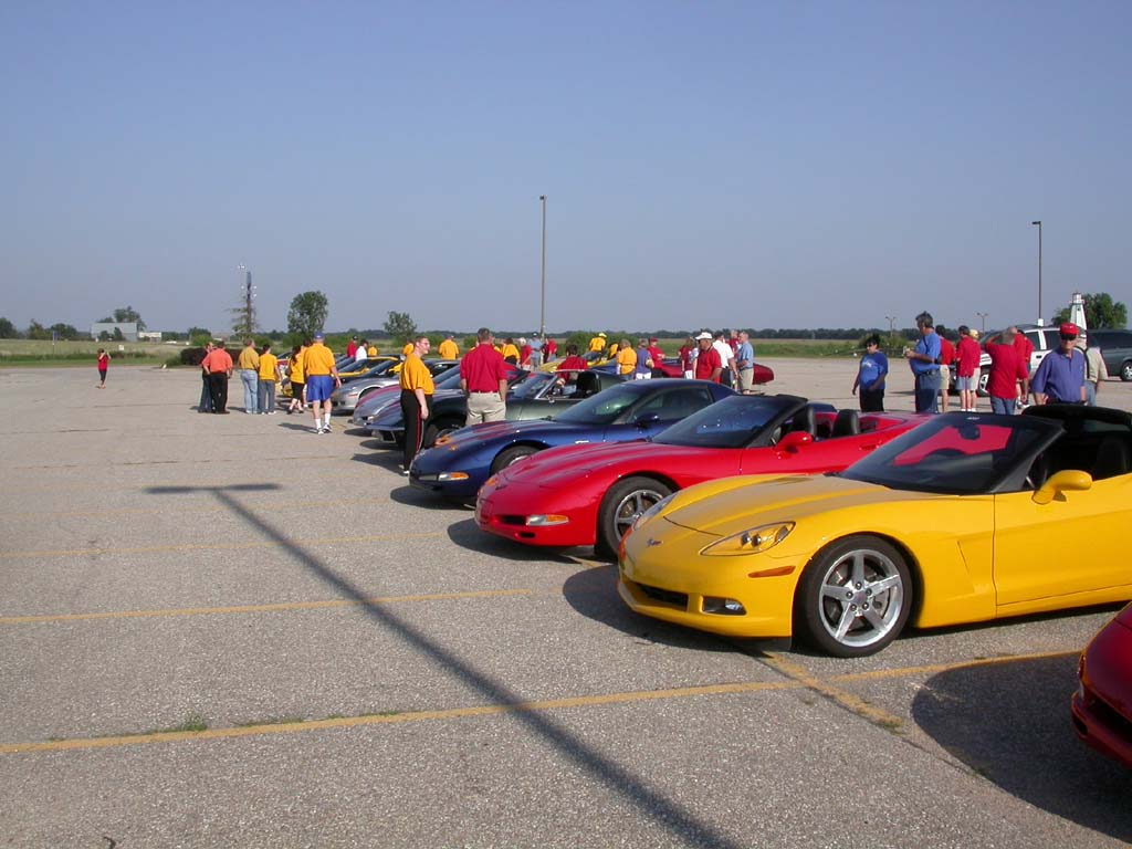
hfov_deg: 49.0
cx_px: 566
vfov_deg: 37.7
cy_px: 424
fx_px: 1243
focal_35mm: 38
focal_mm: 7.85
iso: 100
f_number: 7.5
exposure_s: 1/451
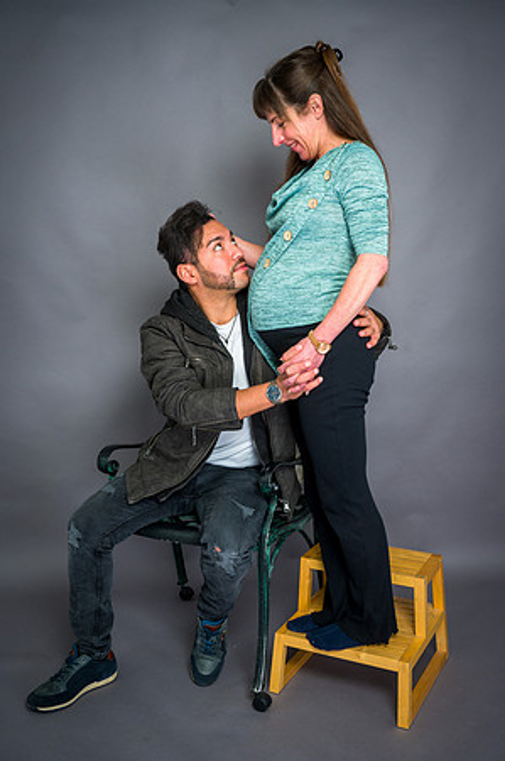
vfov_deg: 51.9
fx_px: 780
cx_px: 252
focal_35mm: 37
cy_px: 380
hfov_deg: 35.9
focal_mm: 37
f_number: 5.6
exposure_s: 1/100
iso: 200
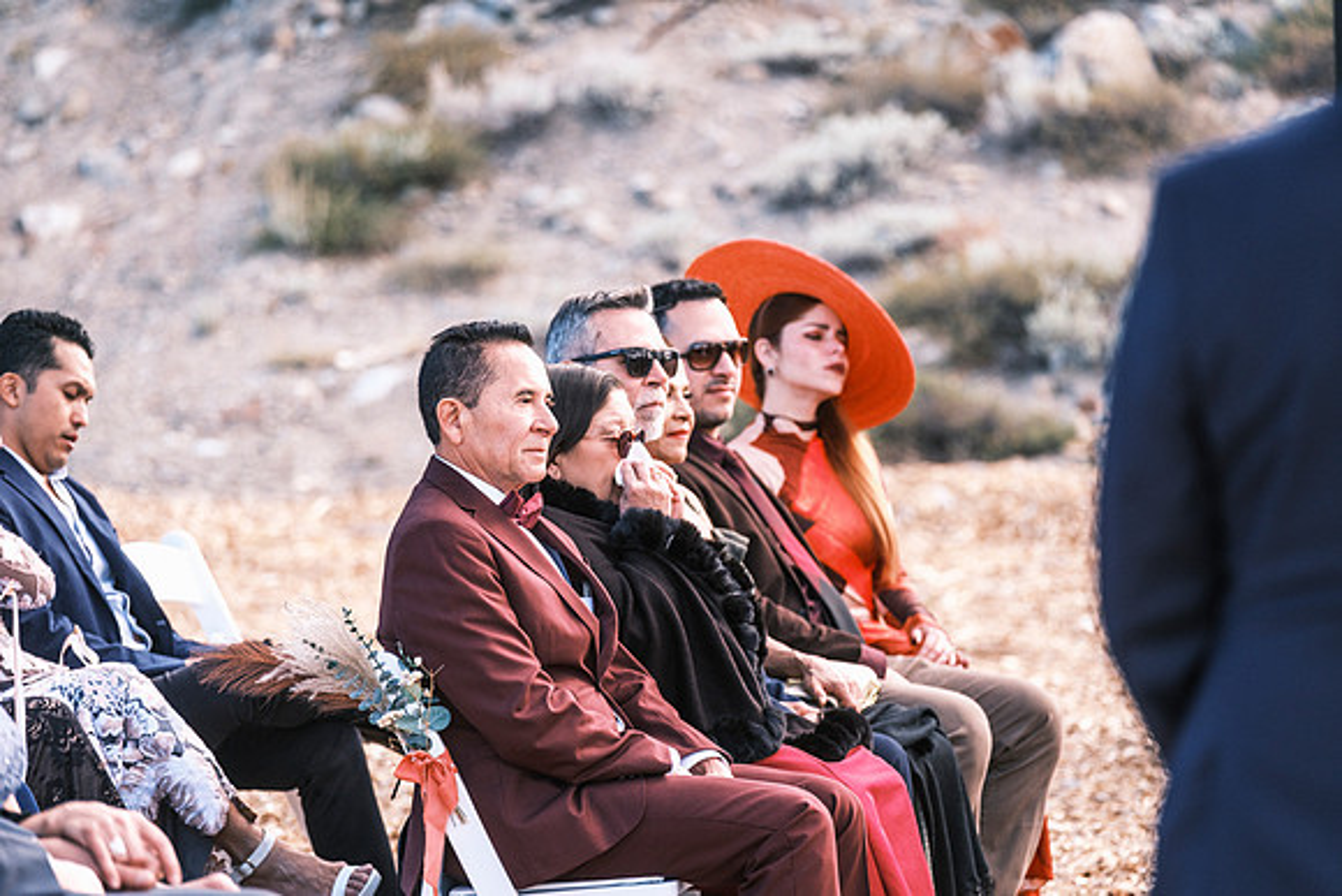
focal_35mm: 210
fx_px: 7830
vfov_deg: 6.5
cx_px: 671
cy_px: 448
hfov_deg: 9.8
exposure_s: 1/750
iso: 400
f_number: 3.2
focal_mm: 140
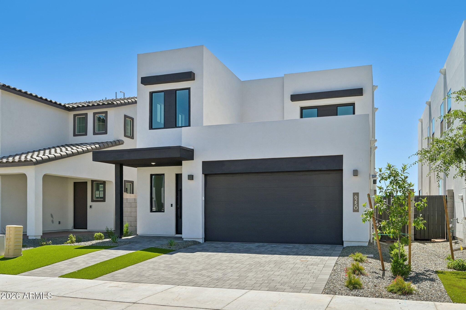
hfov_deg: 61.9
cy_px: 155
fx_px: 388
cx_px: 233
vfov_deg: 43.6
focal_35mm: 30
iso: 100
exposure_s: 1/400
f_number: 8
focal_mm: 30
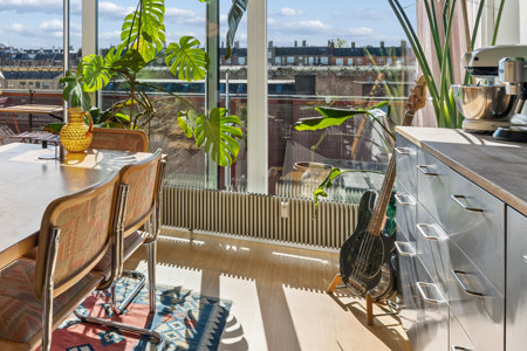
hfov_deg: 55.0
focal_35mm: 32
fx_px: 468
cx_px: 111
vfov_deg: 39.3
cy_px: 65
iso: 160
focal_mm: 18
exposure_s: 1/100
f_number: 9
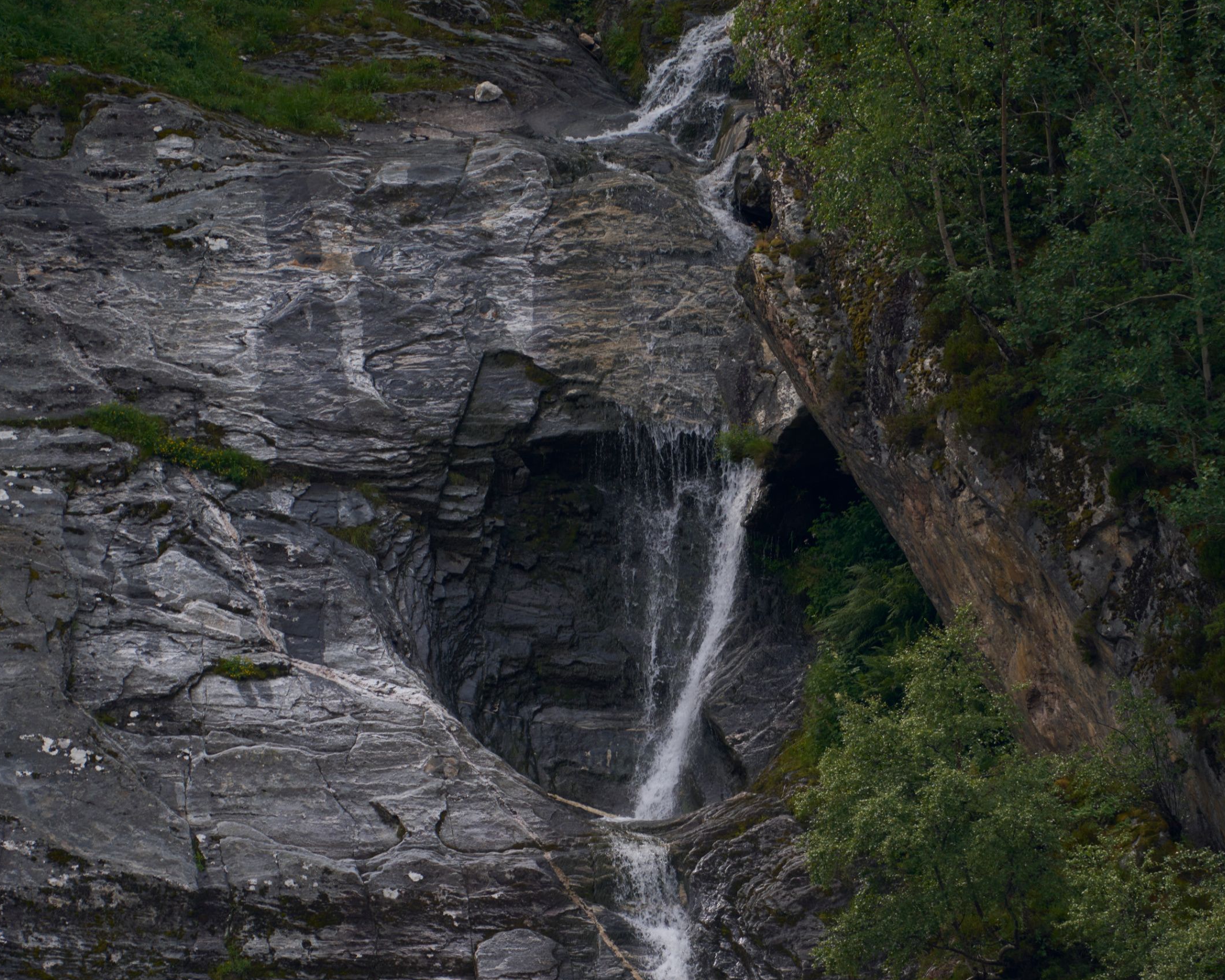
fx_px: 36656
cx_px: 635
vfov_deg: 1.5
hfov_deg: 1.9
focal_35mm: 1011
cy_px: 808
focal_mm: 600
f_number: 6.3
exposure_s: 1/640
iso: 160
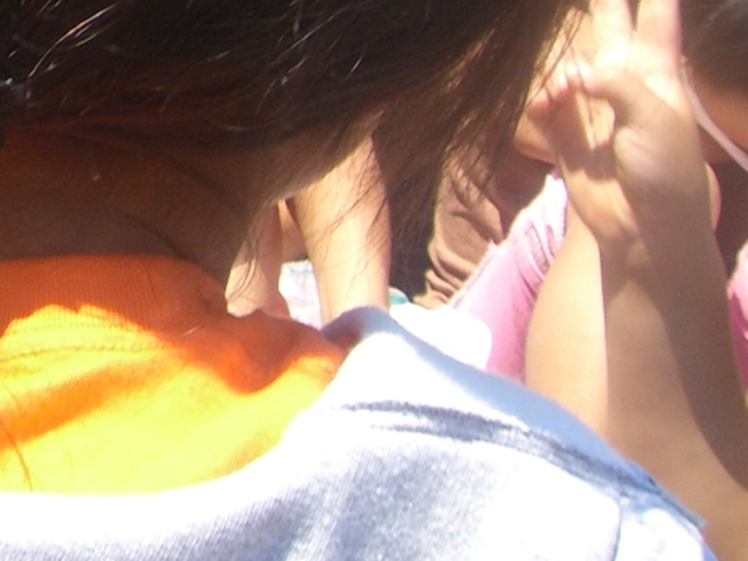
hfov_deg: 13.8
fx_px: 2831
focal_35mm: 131
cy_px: -258
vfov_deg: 10.9
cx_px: -474
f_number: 4.3
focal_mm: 6.2
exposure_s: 1/200
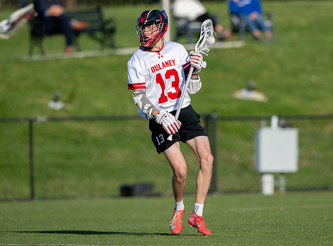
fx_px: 4978
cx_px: 196
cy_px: 109
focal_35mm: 520
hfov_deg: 3.8
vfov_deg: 2.8
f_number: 4
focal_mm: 400
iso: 320
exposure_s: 1/4000
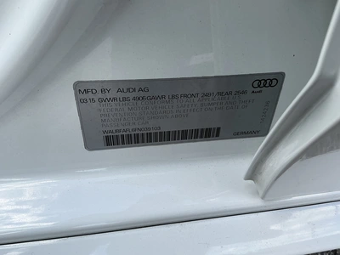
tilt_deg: -46.0
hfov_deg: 63.4
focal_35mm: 28
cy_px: 128
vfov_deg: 49.7
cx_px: 170
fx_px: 275
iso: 25
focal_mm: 3
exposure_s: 1/425
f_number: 1.8
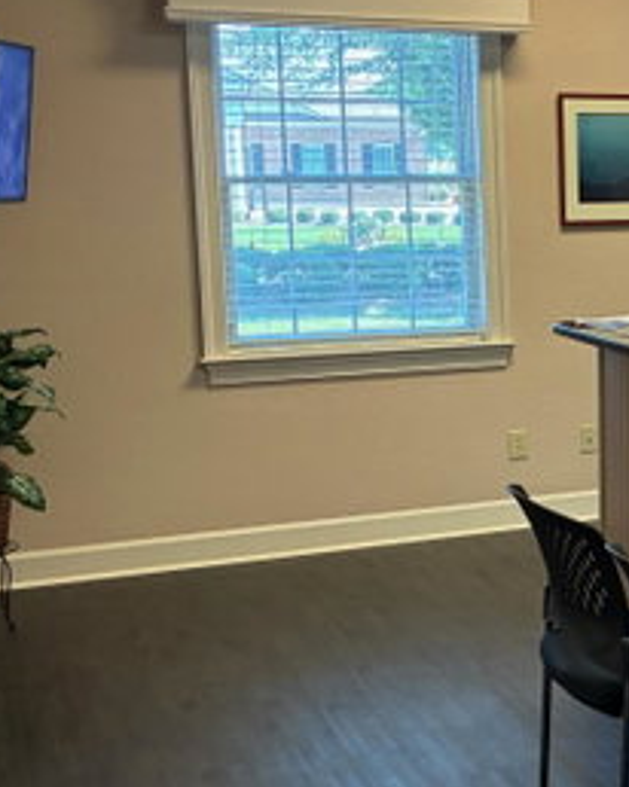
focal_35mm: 63
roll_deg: +0.6
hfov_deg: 22.5
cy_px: 421
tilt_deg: -10.2
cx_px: 737
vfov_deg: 30.0
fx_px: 1468
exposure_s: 1/60
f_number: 1.64
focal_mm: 4.2
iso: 125
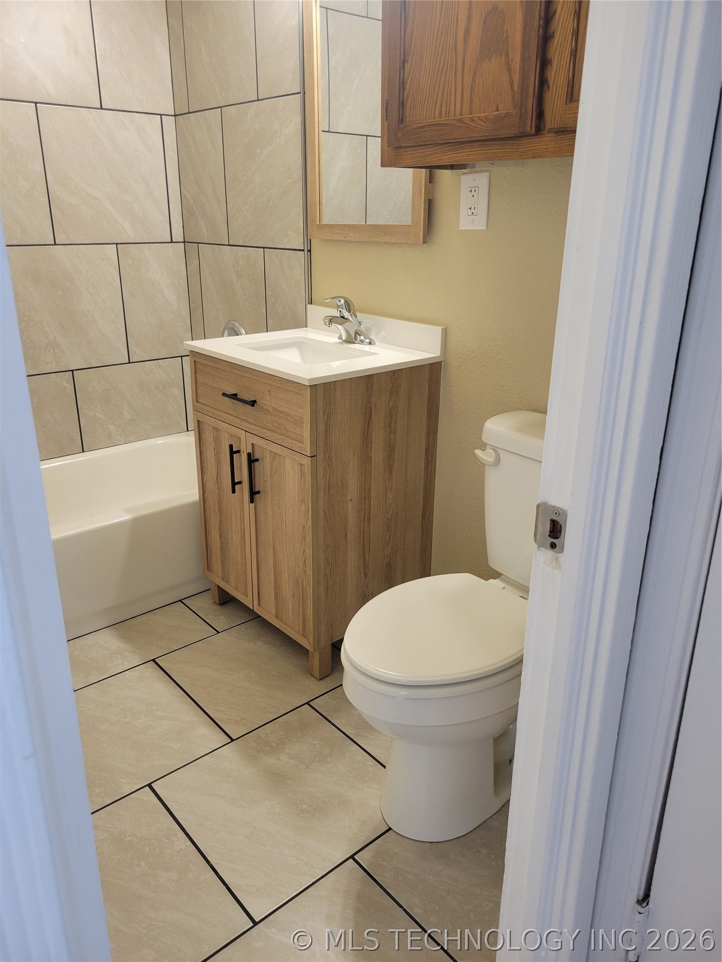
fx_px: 723
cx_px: 361
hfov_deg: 53.1
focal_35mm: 26
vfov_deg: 67.3
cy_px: 481
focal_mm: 5.4
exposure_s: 1/60
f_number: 1.8
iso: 200
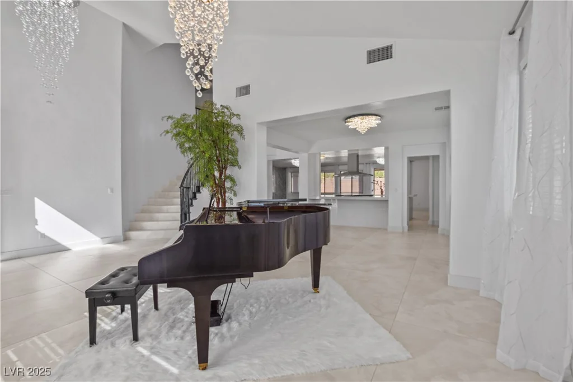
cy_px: 191
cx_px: 286
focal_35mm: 15
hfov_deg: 100.4
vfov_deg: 77.3
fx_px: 239
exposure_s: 1/60
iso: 400
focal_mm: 10
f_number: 8
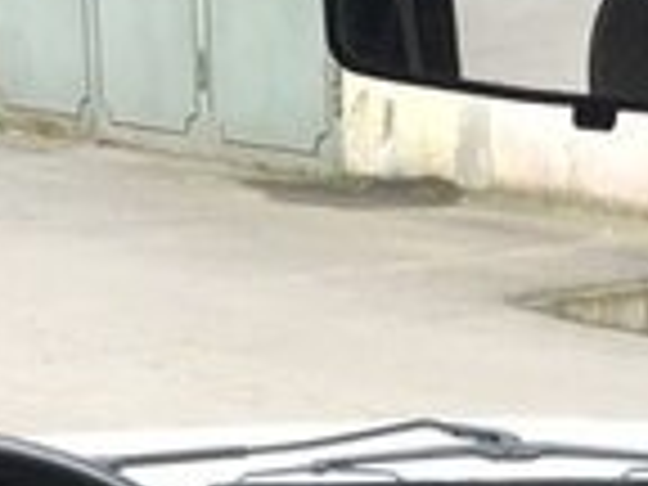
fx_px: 2490
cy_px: 1046
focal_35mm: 133
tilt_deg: -25.7
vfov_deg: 10.1
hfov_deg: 14.7
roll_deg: -2.8
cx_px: 513
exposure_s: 1/100
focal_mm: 4.15
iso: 32
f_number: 2.2
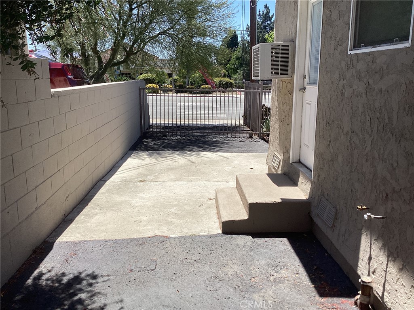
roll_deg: +0.1
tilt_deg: -11.8
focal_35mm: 31
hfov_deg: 58.4
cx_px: 207
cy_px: 155
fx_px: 371
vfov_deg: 45.4
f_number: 2.4
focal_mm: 3.3
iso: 25
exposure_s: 1/1274
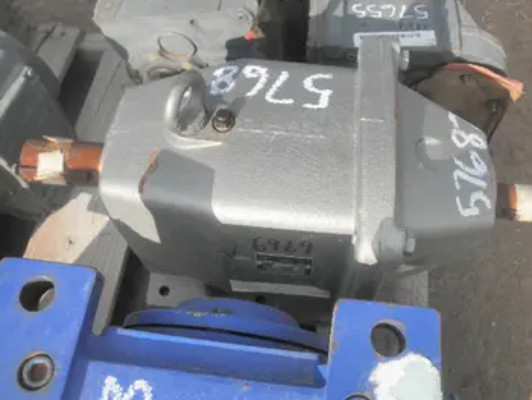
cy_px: 181
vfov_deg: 44.2
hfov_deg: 56.6
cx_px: 302
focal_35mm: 32
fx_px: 492
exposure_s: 1/125
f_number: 8.5
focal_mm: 5
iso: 64
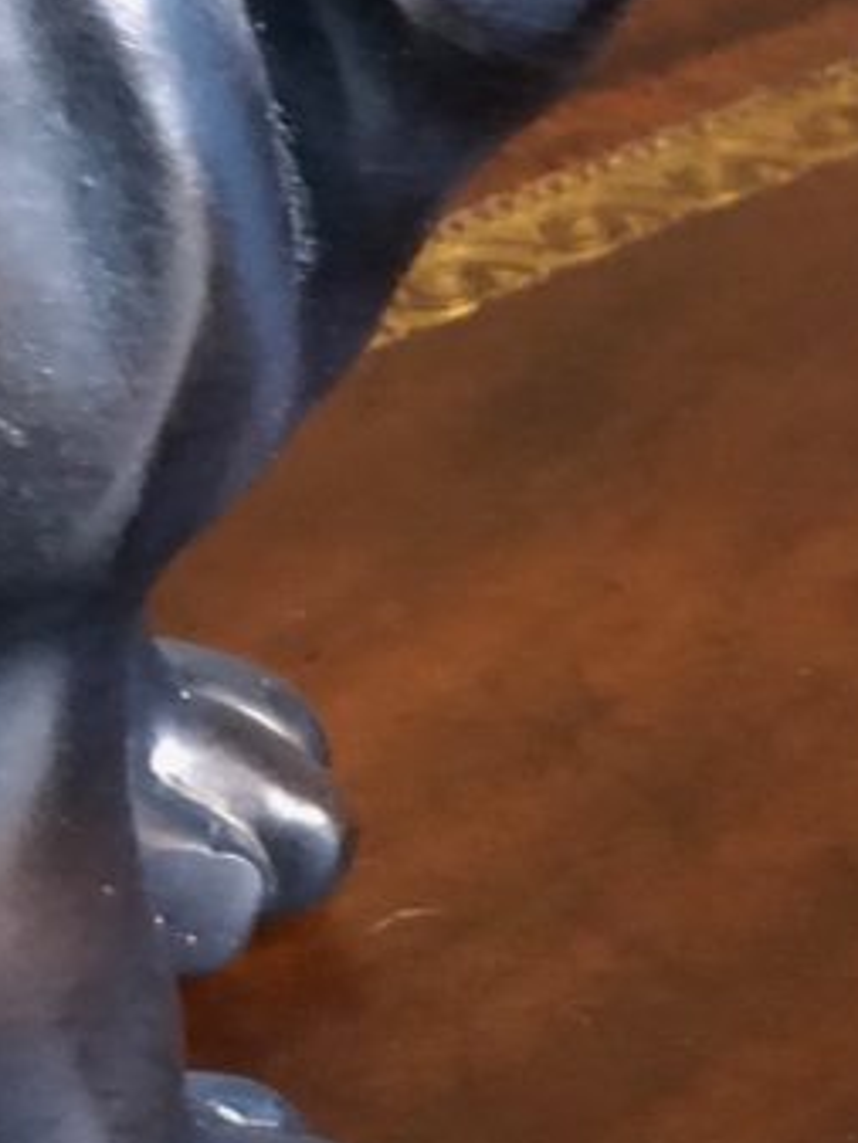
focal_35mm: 158
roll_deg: +2.1
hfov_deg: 9.4
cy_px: -353
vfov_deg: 12.1
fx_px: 5218
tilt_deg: -20.5
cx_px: 685
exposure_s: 1/10
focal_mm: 6
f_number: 2.4
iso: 160
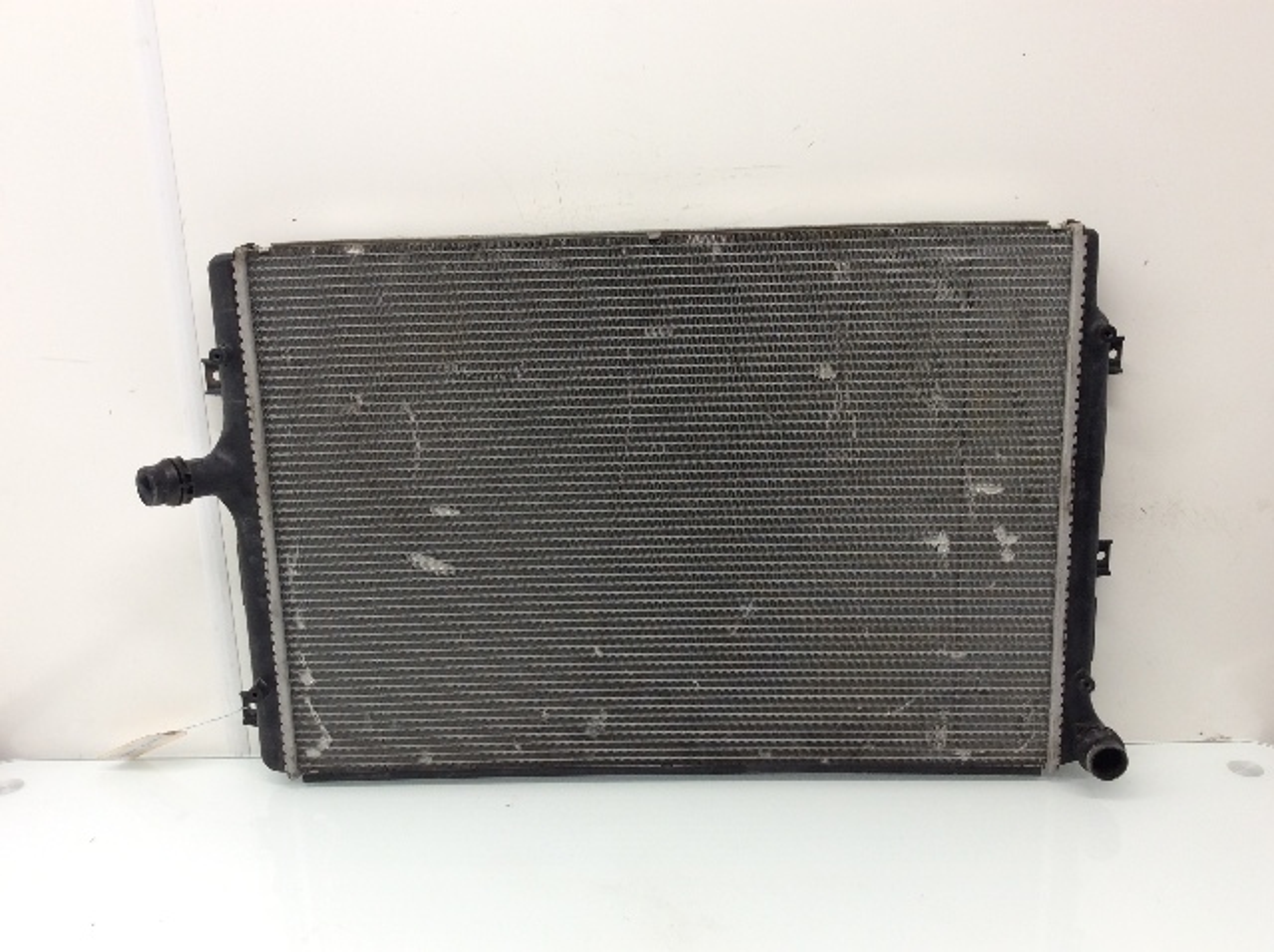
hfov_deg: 56.9
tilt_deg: -15.4
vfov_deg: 44.1
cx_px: 637
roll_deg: +2.4
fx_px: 1176
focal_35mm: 32
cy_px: 476
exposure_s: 1/30
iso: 40
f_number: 2.4
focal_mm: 3.3
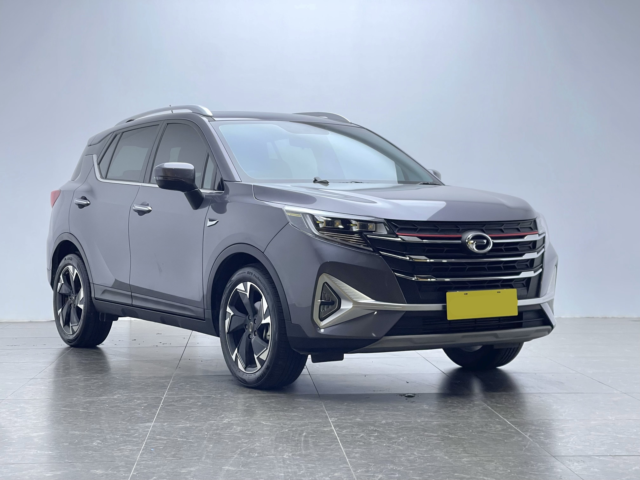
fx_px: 1183
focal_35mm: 64
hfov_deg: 30.3
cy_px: 240
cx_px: 320
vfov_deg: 22.9
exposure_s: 1/100
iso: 160
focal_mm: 7.5
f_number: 2.2
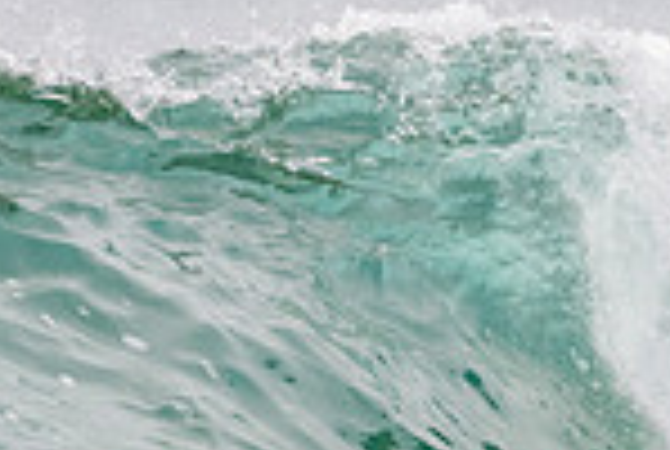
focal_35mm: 2379
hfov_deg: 0.9
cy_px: 505
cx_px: 624
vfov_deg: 0.6
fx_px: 44364
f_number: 5.6
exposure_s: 1/800
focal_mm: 500
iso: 500
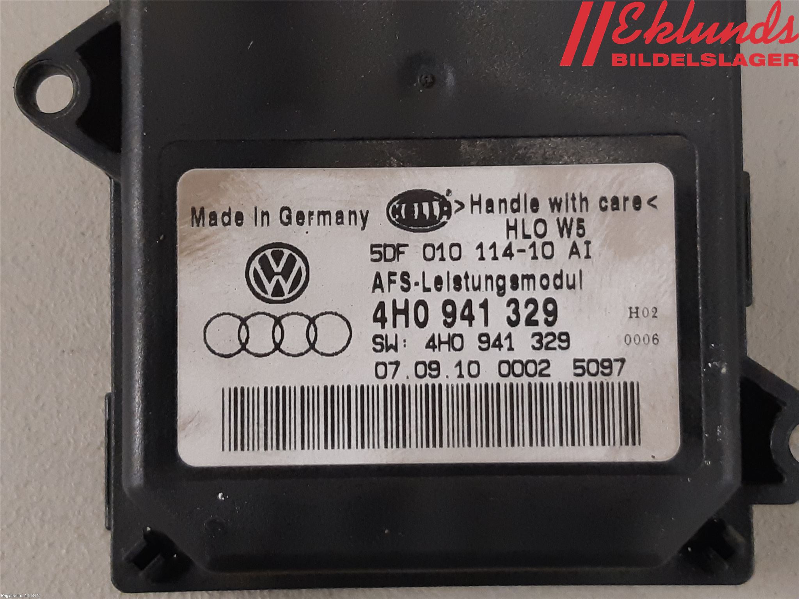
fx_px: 600
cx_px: 400
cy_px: 300
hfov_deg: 67.3
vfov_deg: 53.1
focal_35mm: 26
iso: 200
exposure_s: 1/50
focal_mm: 3.93
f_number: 1.7
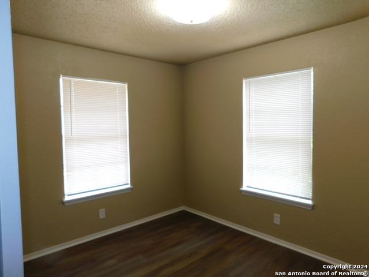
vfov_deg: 58.9
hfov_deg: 73.9
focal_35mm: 23
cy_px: 138
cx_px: 184
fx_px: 245
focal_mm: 4
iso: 125
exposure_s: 1/50
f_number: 3
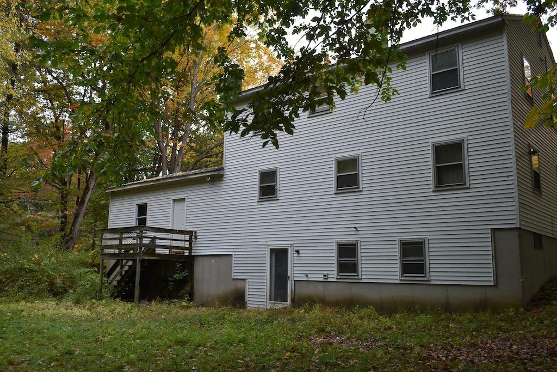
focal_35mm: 32
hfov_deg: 59.5
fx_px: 487
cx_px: 278
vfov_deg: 41.7
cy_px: 186
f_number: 5.6
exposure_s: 1/250
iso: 360
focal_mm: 21
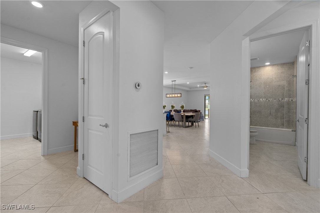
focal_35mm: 16
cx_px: 160
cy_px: 106
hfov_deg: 96.7
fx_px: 142
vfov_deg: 73.7
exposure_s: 1/15
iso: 400
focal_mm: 16
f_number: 8
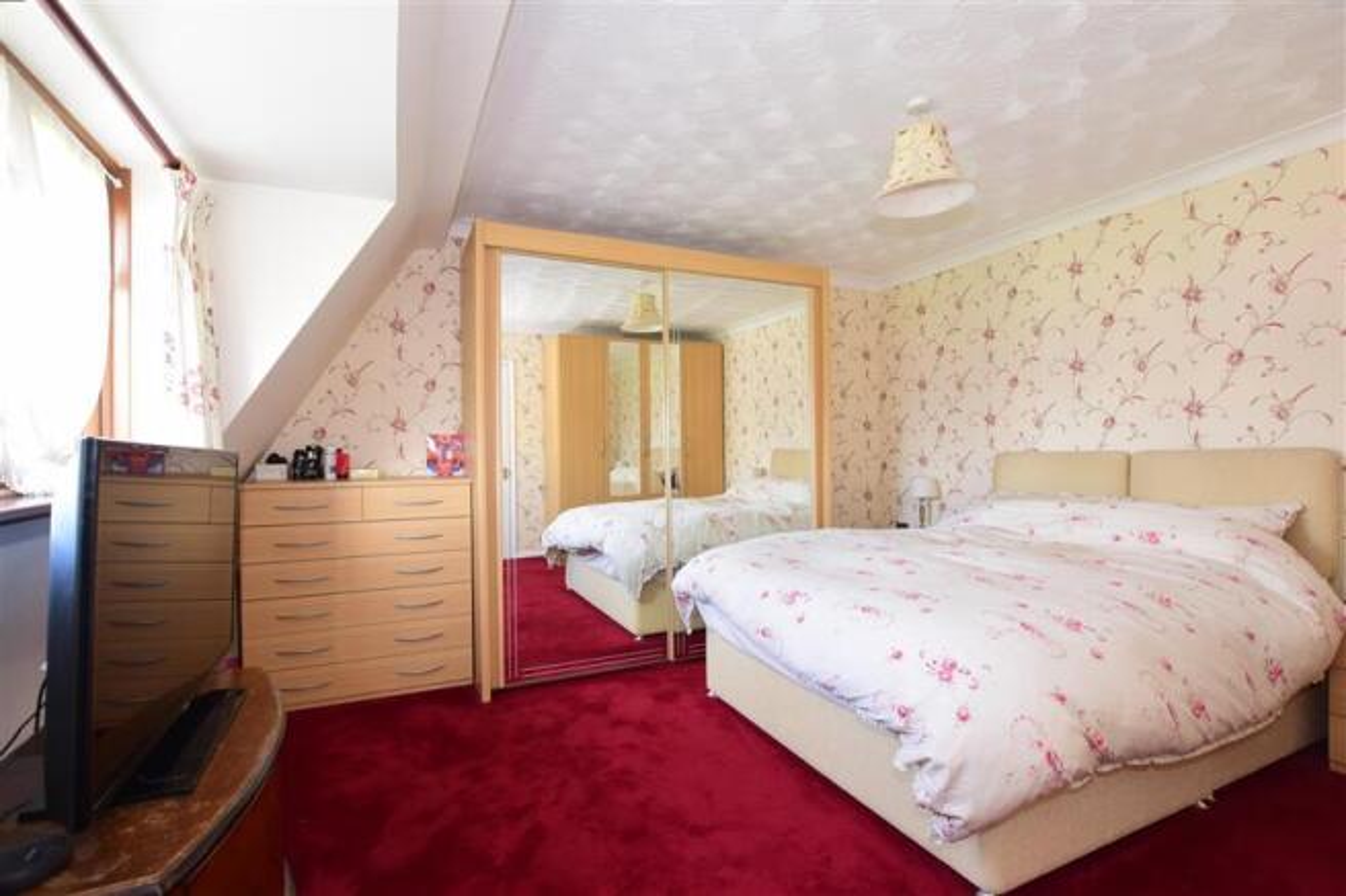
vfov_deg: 77.3
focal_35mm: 15
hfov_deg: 100.4
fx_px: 561
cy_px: 448
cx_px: 673
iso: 400
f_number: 5.6
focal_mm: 10
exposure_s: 1/6
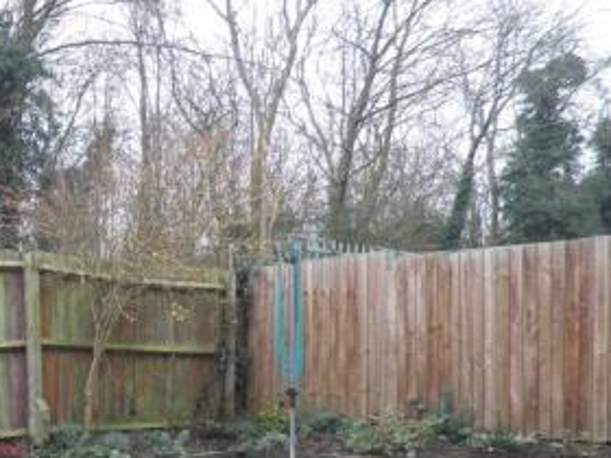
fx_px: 883
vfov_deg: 28.5
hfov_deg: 34.2
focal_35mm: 50
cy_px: 363
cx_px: -23
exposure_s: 1/30
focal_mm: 4.3
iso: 80
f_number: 3.3
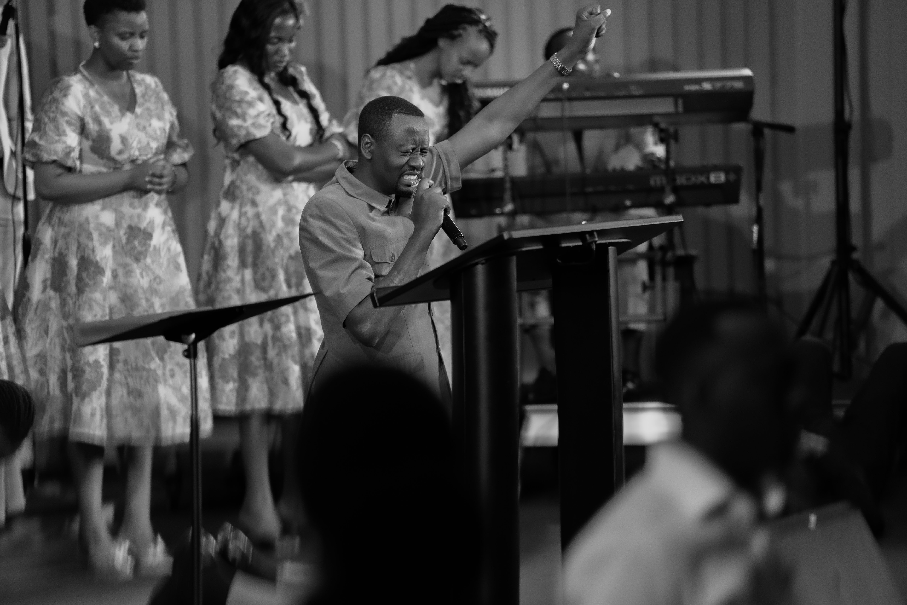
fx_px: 5038
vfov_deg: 6.9
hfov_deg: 10.3
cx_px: 454
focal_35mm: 200
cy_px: 302
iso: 1000
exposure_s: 1/100
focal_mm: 200
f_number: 3.2
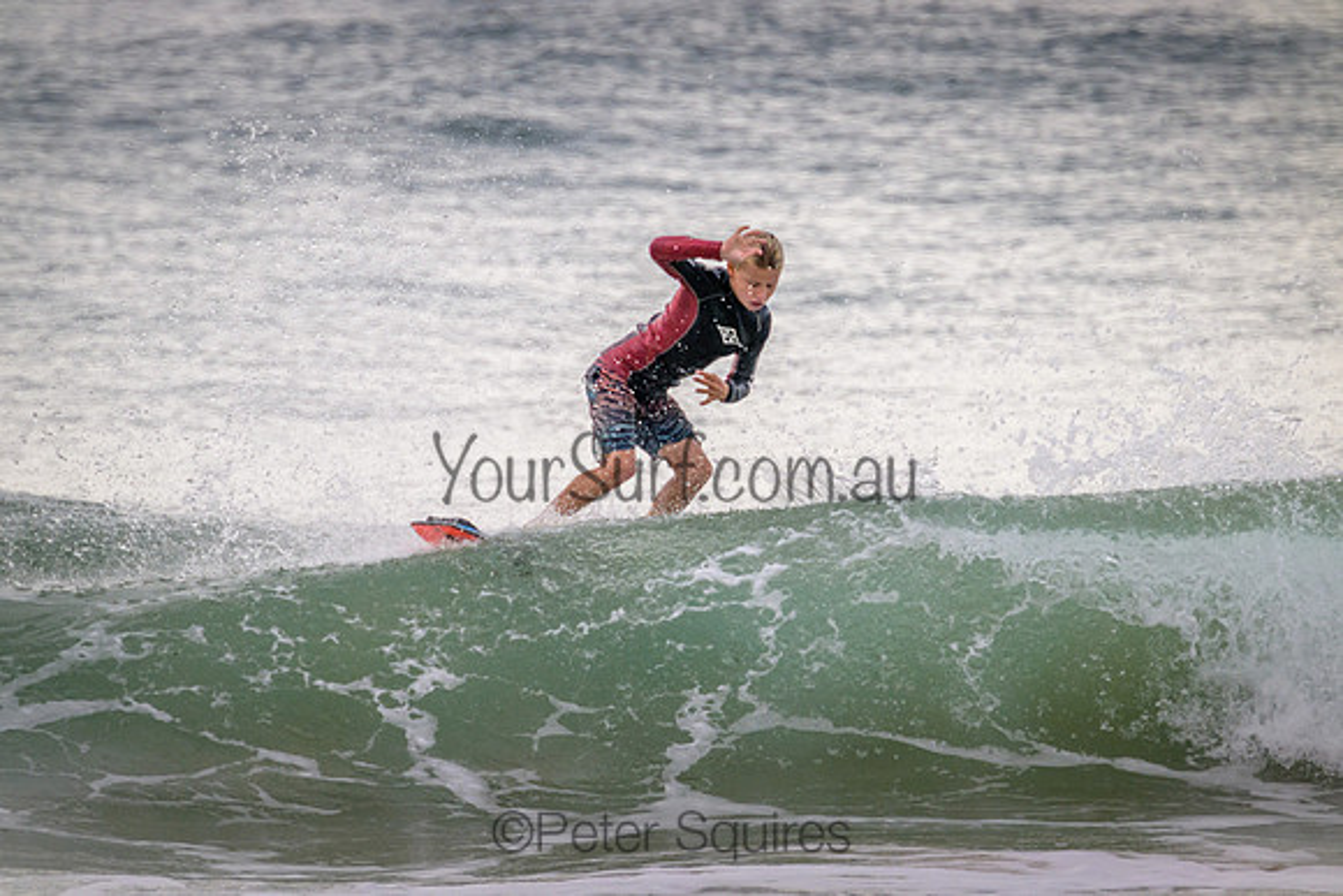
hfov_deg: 2.6
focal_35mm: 800
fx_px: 29850
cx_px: 672
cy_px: 448
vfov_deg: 1.7
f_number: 11
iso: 1400
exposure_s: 1/2000
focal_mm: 800
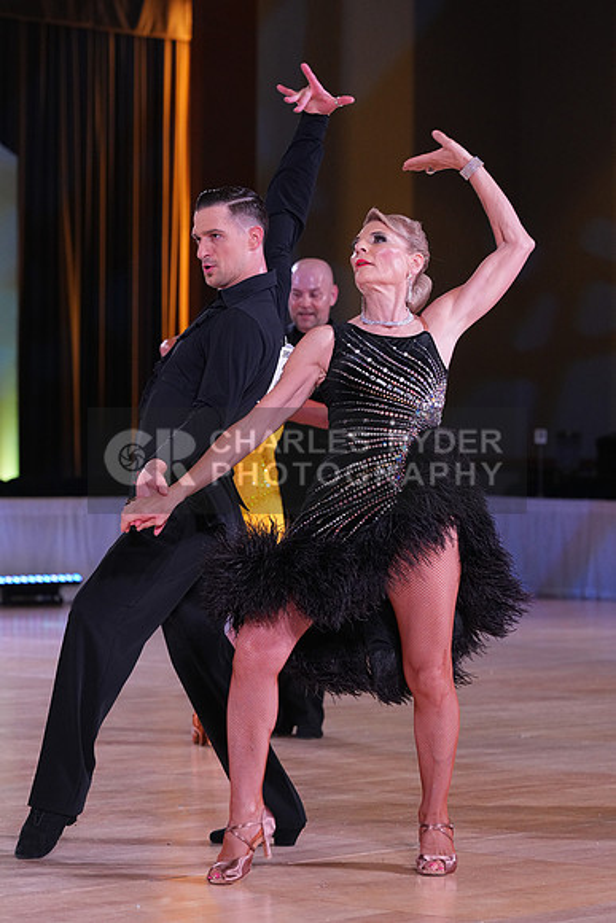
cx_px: 308
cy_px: 462
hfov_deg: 11.0
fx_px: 3206
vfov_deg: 16.4
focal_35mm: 125
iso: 2500
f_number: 5
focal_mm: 125
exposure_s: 1/250
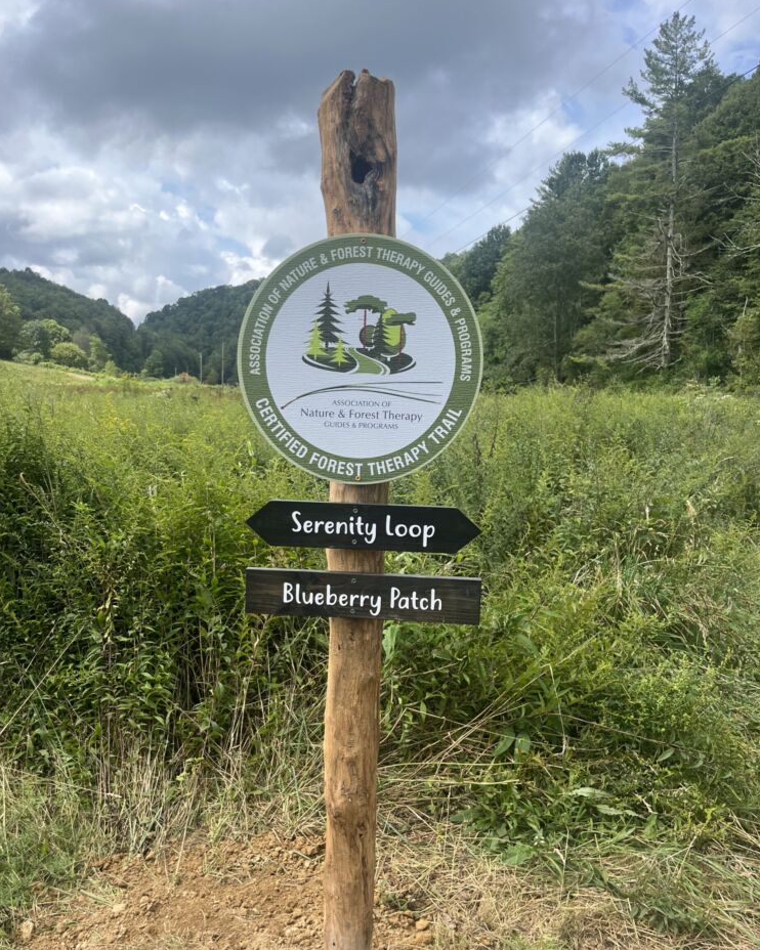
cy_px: 519
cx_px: 368
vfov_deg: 62.1
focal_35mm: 28
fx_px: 788
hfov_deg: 51.5
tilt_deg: -10.5
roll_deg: -1.4
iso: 50
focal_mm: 5.1
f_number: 1.6
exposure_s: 1/1802
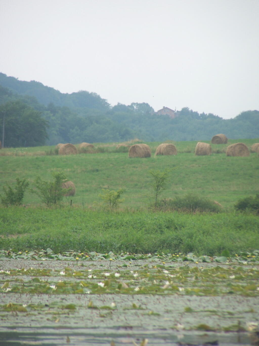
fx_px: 3790
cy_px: 173
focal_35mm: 380
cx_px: 130
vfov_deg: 5.2
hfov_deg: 3.9
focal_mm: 63
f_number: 3.7
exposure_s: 1/640
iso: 80
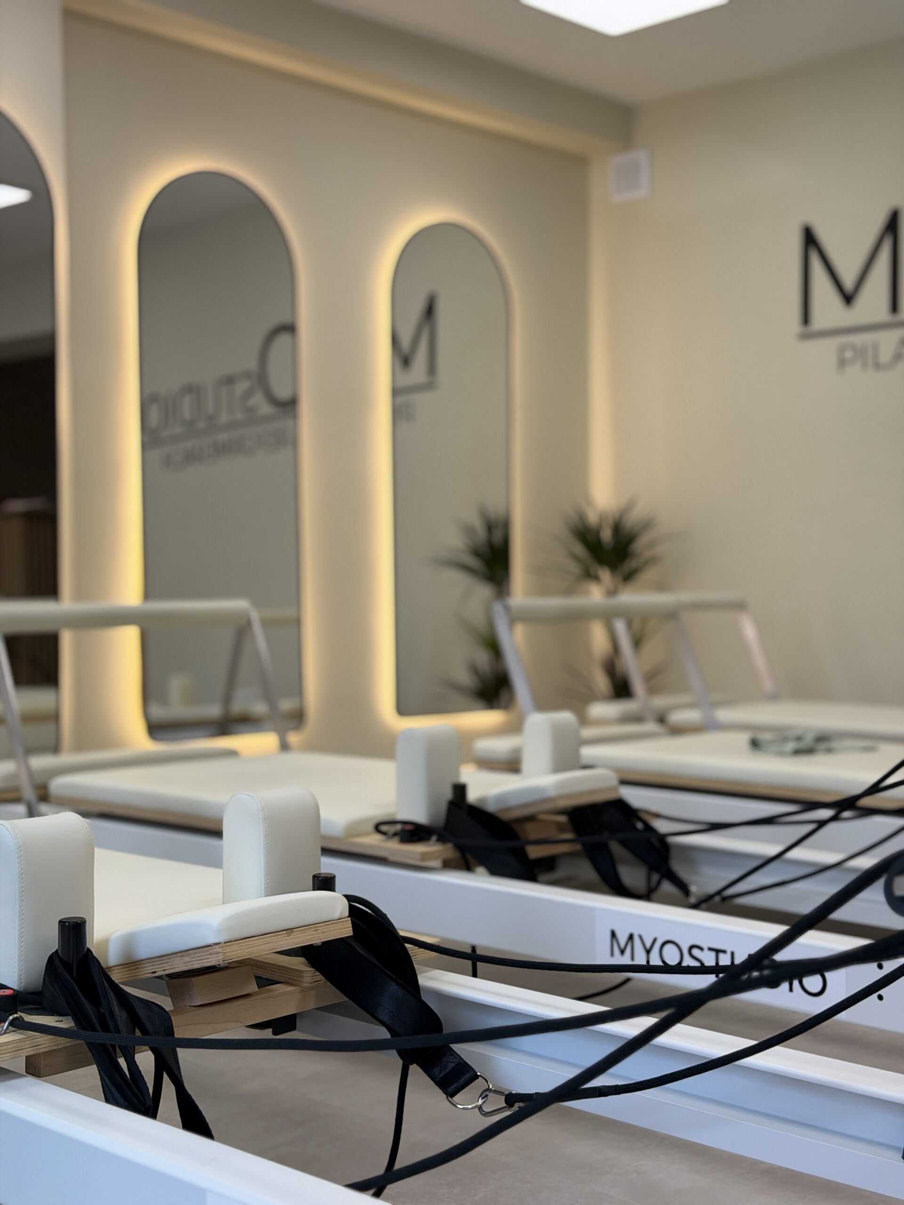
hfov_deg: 30.3
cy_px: 602
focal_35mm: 48
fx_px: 1671
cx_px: 452
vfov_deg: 39.7
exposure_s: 1/108
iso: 100
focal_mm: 6.76
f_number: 1.78
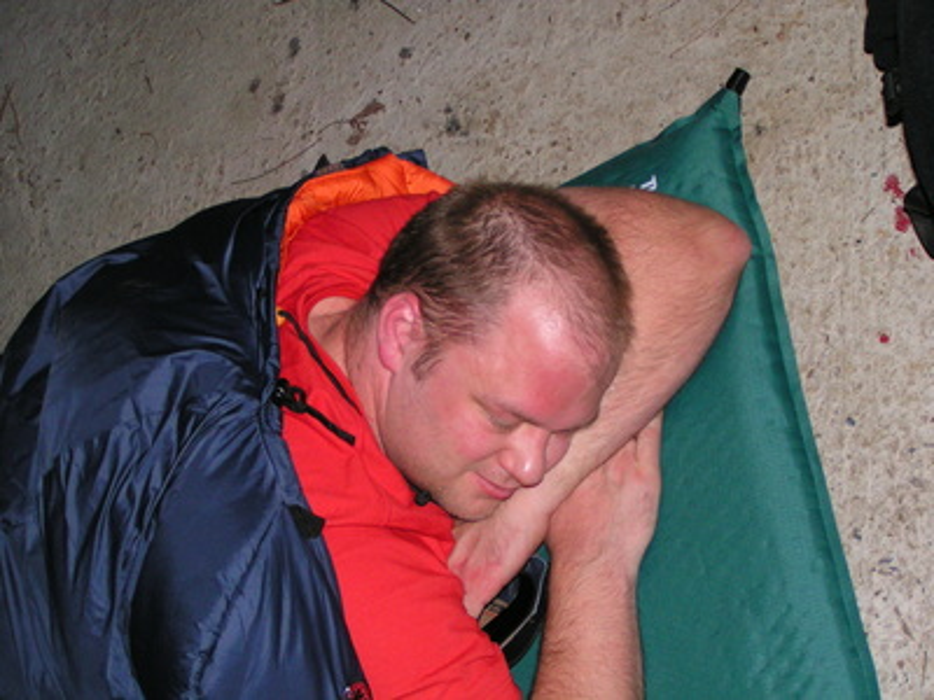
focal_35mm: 60
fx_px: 1619
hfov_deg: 32.2
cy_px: 350
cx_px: 467
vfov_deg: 24.4
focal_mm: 9.2
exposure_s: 1/60
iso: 200
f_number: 3.2
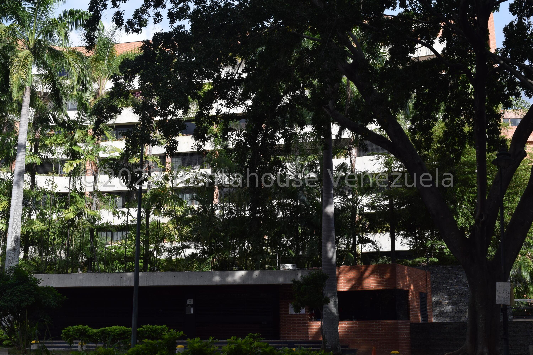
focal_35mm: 46
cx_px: 266
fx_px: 688
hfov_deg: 42.3
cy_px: 178
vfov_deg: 28.9
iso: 400
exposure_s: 1/400
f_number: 10
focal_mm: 31
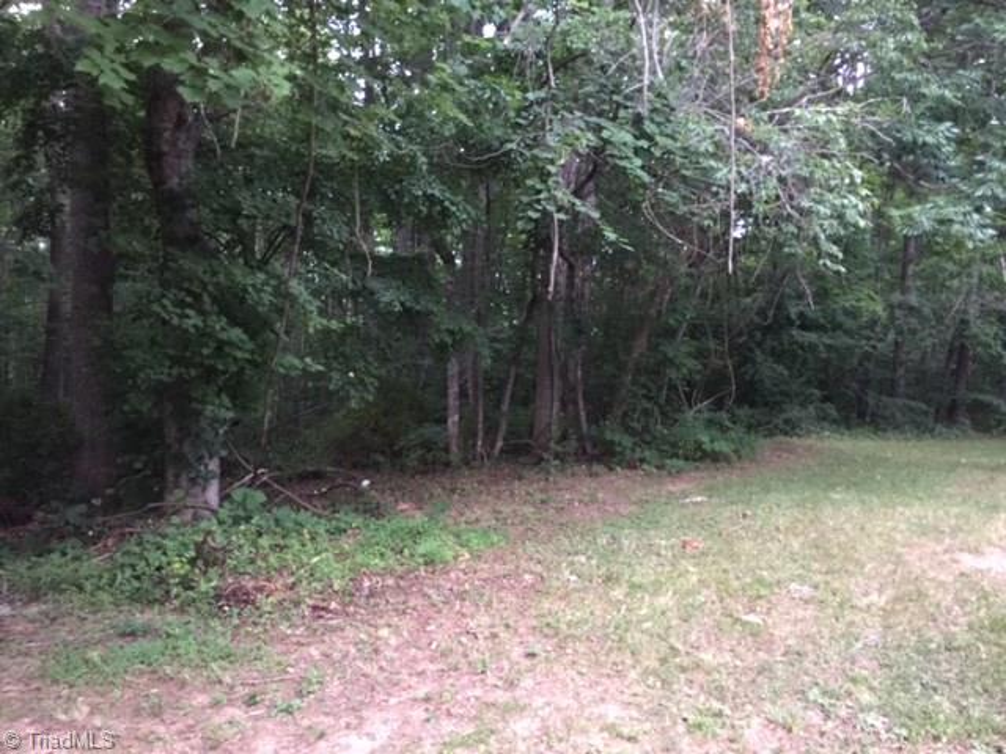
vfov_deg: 48.2
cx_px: 503
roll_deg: -2.7
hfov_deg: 61.7
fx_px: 843
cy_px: 377
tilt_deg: -2.6
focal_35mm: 29
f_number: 2.2
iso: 100
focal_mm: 4.15
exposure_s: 1/4
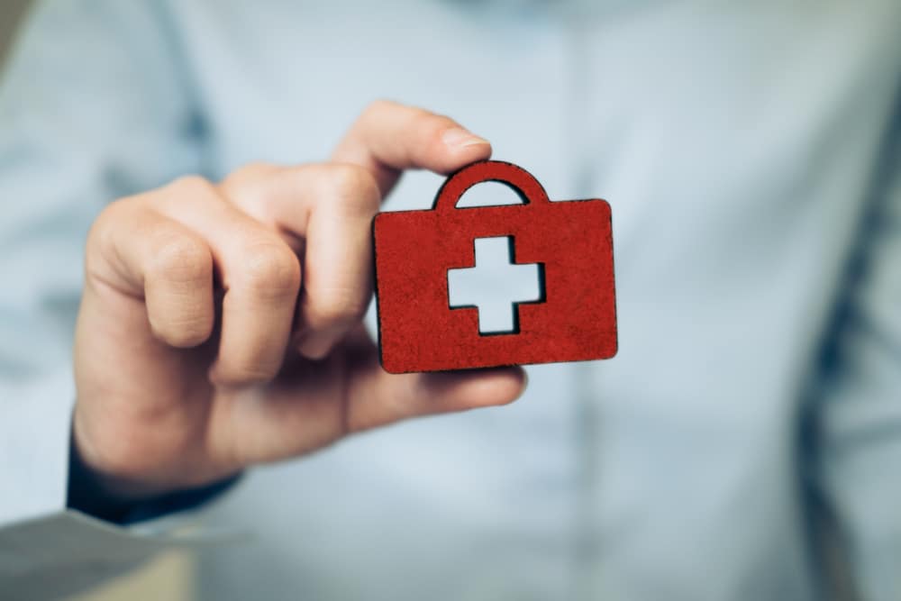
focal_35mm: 53
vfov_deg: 25.5
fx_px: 1327
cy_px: 300
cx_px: 450
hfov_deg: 37.5
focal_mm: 35
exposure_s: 1/500
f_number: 2
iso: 400
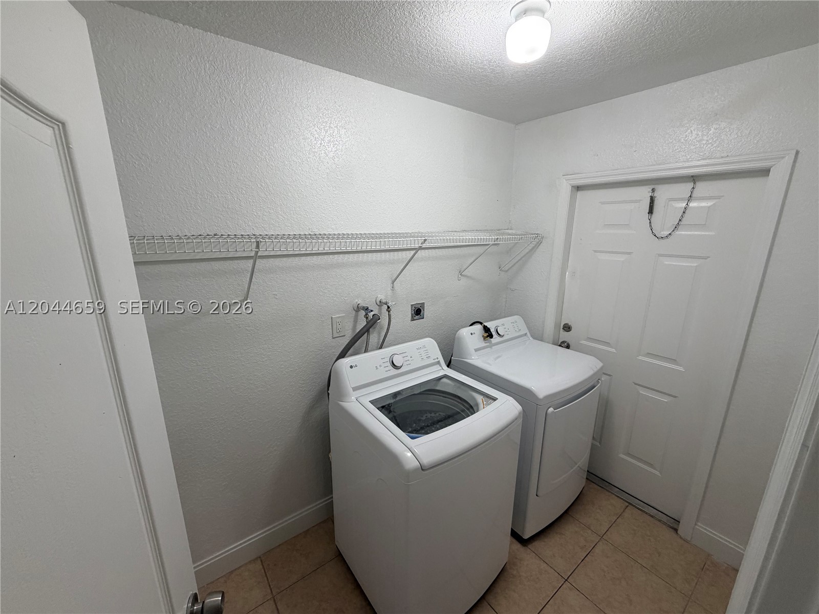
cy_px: 307
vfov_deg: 85.7
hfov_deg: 102.1
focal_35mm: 14
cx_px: 410
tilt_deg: -13.2
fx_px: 331
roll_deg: +0.7
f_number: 2.2
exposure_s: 1/60
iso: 200
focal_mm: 2.22
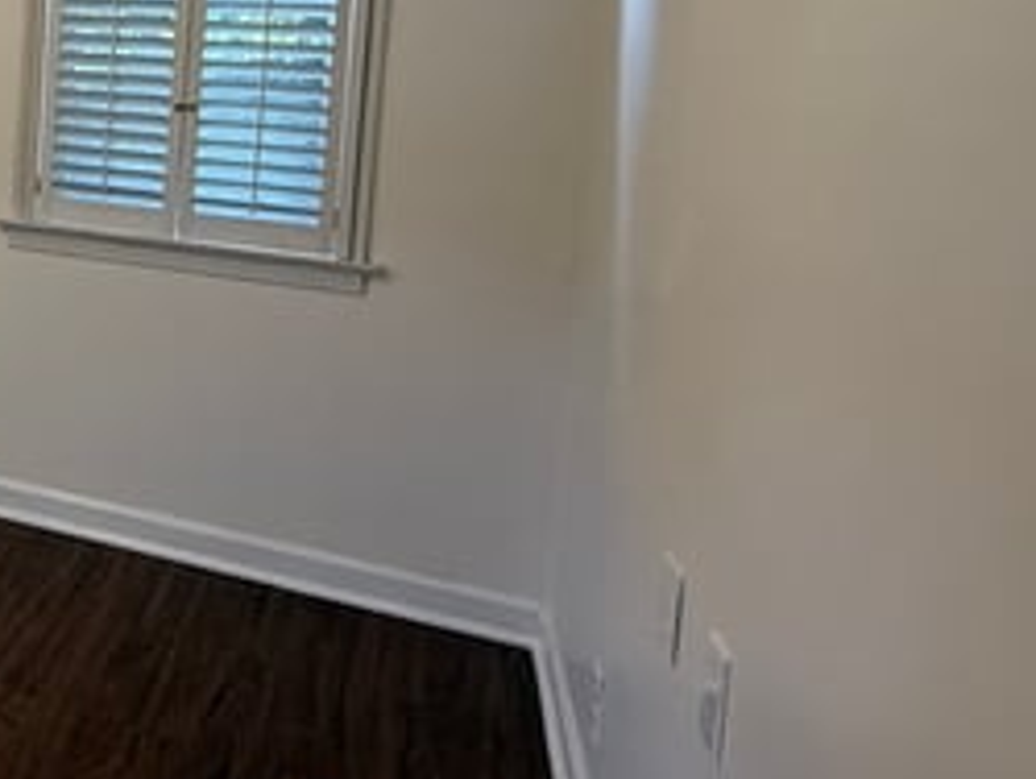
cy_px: 87
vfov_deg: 32.1
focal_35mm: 43
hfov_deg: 31.1
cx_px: -390
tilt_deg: -3.8
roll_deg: -1.8
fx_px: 1288
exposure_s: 1/120
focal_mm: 2.22
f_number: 2.2
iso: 160
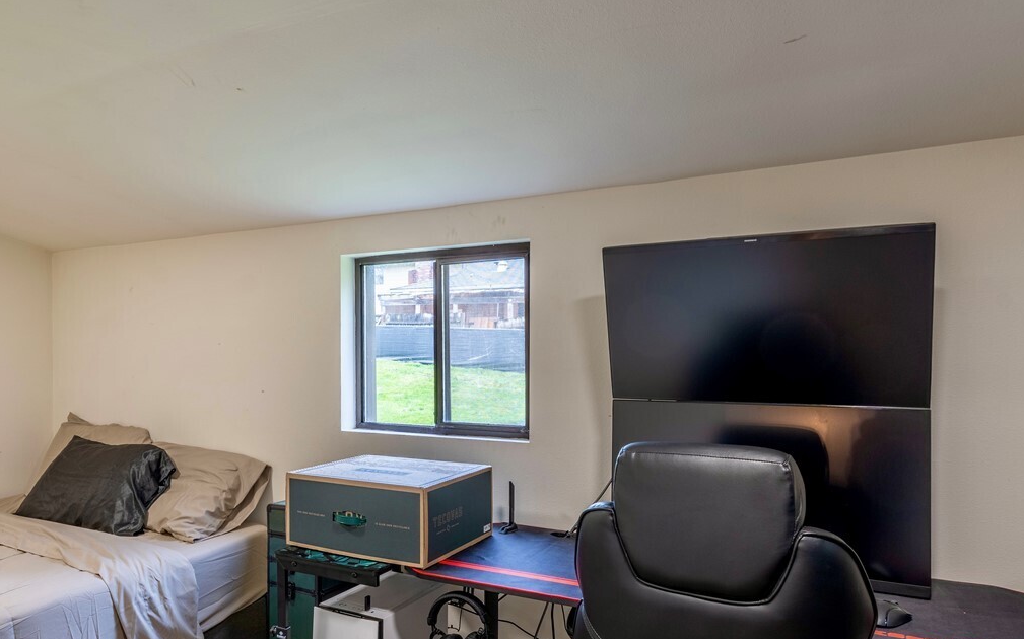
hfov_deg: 73.6
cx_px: 388
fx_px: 670
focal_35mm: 24
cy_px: 457
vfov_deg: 49.5
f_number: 8
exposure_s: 1/20
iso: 320
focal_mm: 14
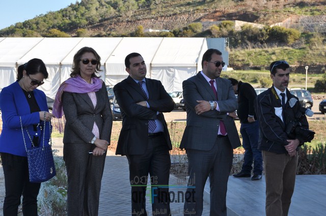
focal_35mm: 75
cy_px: 108
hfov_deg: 27.0
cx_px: 163
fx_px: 678
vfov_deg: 18.1
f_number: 10
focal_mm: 50
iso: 200
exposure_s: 1/200
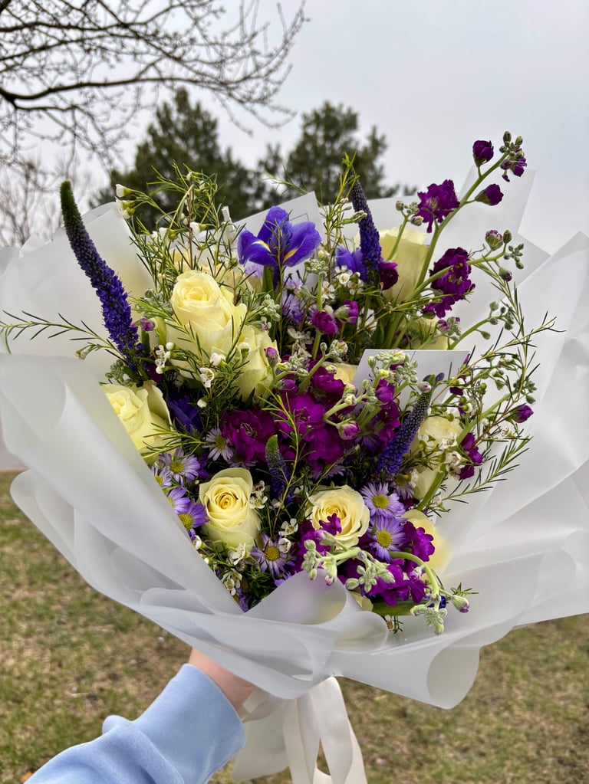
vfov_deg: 67.3
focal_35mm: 26
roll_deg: -0.5
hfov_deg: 53.1
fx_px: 589
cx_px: 294
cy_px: 392
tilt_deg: -8.9
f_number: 1.6
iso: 40
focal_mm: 5.96
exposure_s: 1/184
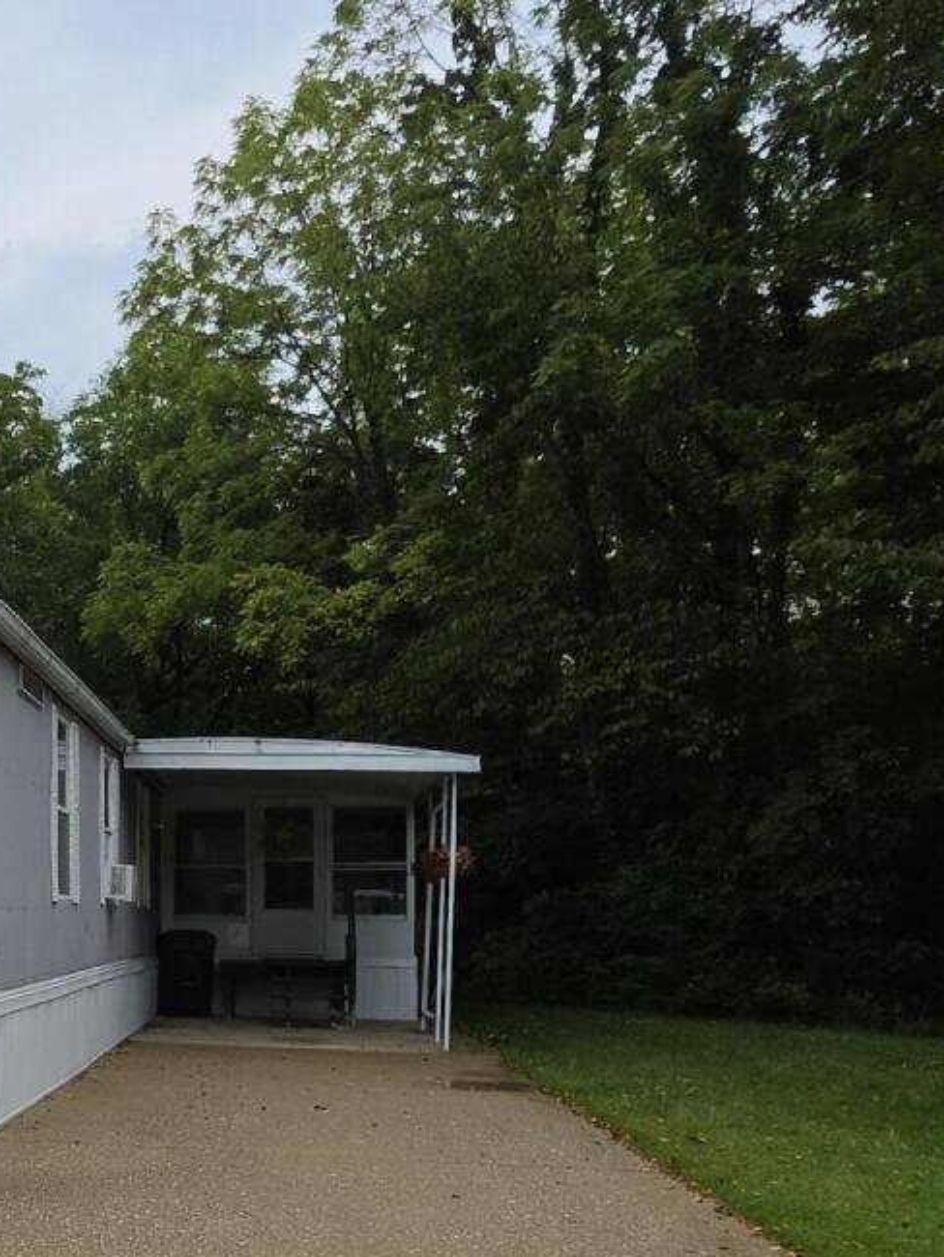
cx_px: -62
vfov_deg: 45.5
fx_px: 1453
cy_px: 913
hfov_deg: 32.2
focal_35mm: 40
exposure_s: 1/1550
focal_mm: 2.2
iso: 32
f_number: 1.9
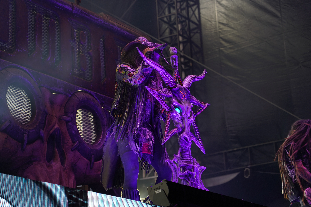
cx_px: 156
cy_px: 104
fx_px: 907
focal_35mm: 105
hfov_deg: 19.5
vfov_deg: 13.0
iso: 200
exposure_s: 1/125
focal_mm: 105
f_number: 4
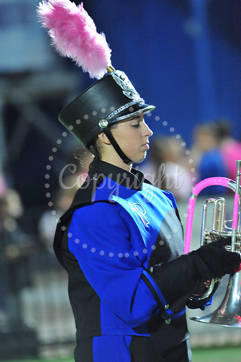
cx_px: 120
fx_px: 4524
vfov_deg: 4.6
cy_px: 181
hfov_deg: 3.1
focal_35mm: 450
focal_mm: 450
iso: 5000
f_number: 6.3
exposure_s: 1/160
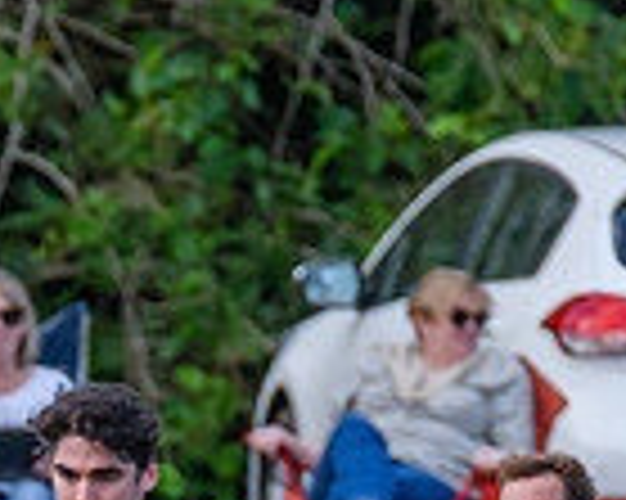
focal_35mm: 3011
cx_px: -162
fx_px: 55746
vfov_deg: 0.5
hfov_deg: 0.6
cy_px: 995
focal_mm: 460
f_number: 6.3
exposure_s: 1/2000
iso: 1800
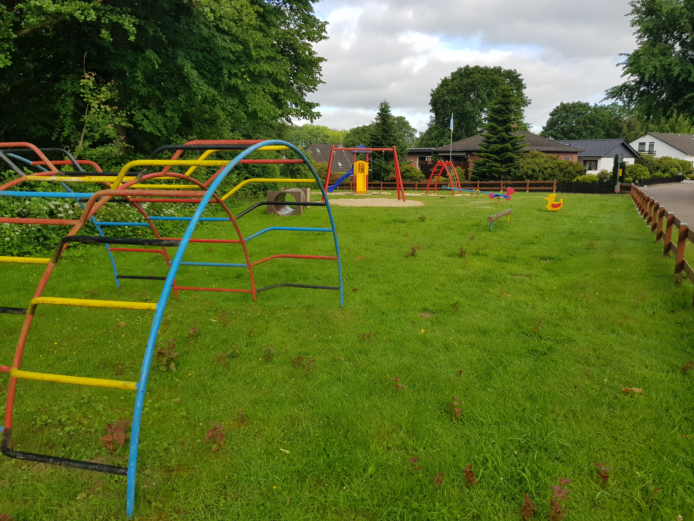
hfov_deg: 67.3
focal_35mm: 26
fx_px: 521
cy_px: 260
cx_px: 347
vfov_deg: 53.1
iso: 40
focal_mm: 4.2
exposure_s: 1/864
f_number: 1.7
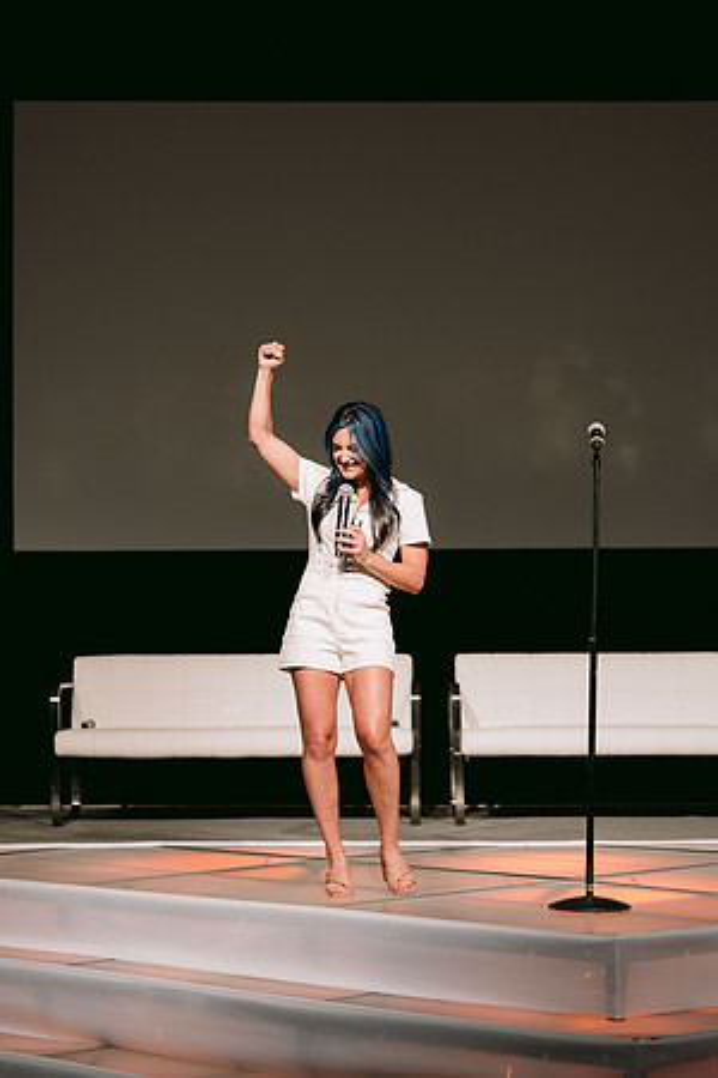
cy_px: 539
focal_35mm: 85
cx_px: 359
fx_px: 2543
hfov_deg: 16.1
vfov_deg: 23.9
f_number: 2.8
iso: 400
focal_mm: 85
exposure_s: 1/200
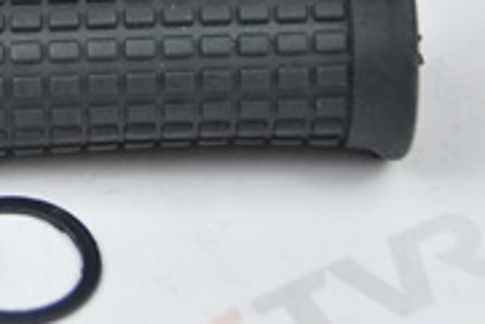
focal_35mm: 257
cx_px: -125
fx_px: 3465
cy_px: -96
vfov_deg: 5.3
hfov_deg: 7.9
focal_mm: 52
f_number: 5
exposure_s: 1/40
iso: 200
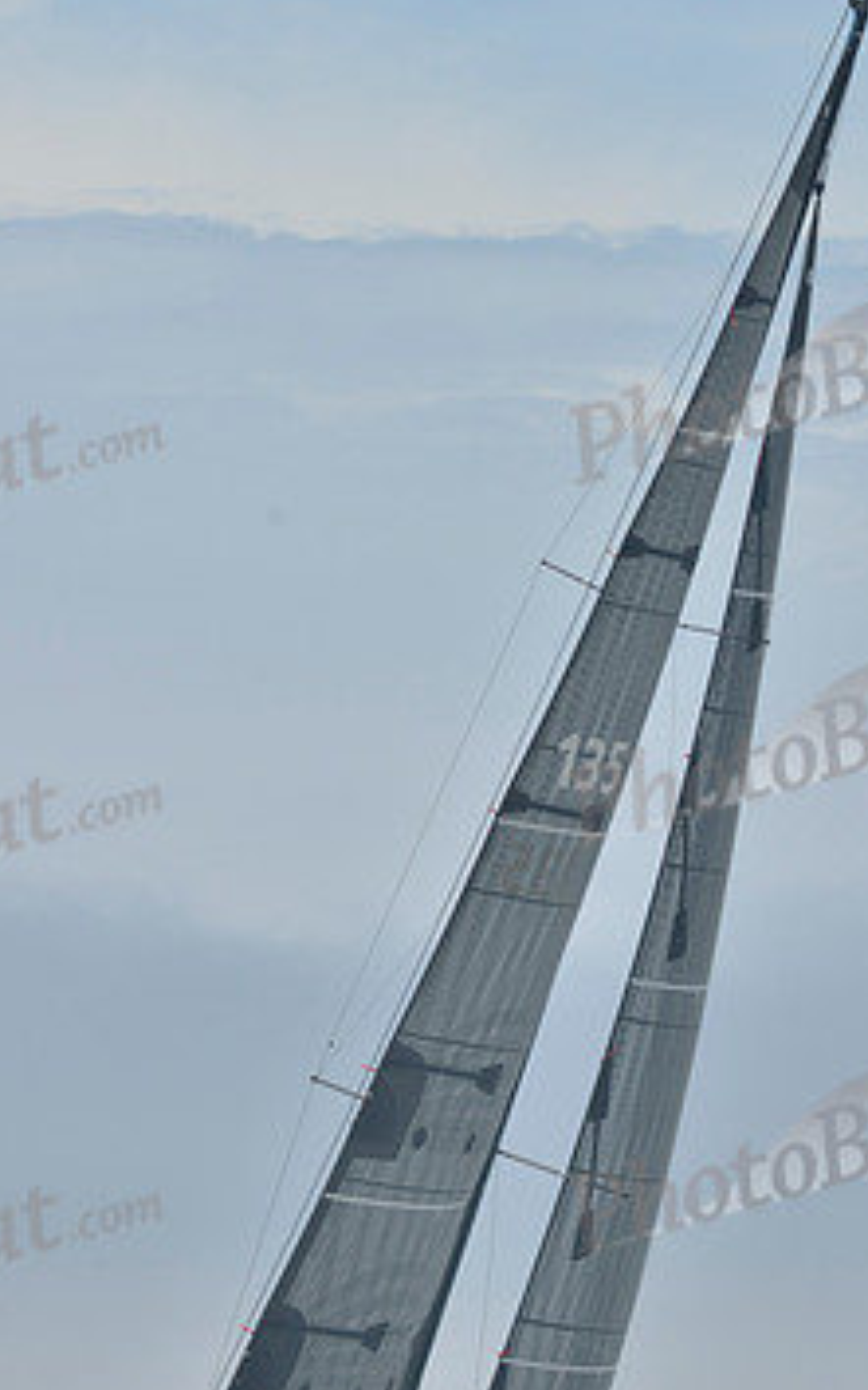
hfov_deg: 3.9
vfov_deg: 6.3
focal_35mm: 334
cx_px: 367
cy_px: 1005
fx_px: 12652
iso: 280
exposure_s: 1/1000
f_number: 8
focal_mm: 200
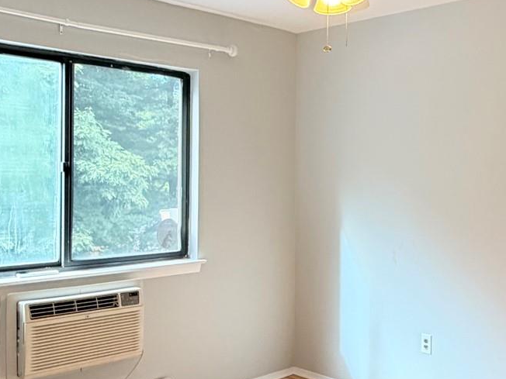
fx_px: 643
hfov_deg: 41.9
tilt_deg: -0.1
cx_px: 369
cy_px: 177
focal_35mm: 44
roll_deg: -0.4
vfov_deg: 32.9
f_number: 2.2
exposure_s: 1/120
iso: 200
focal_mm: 2.22
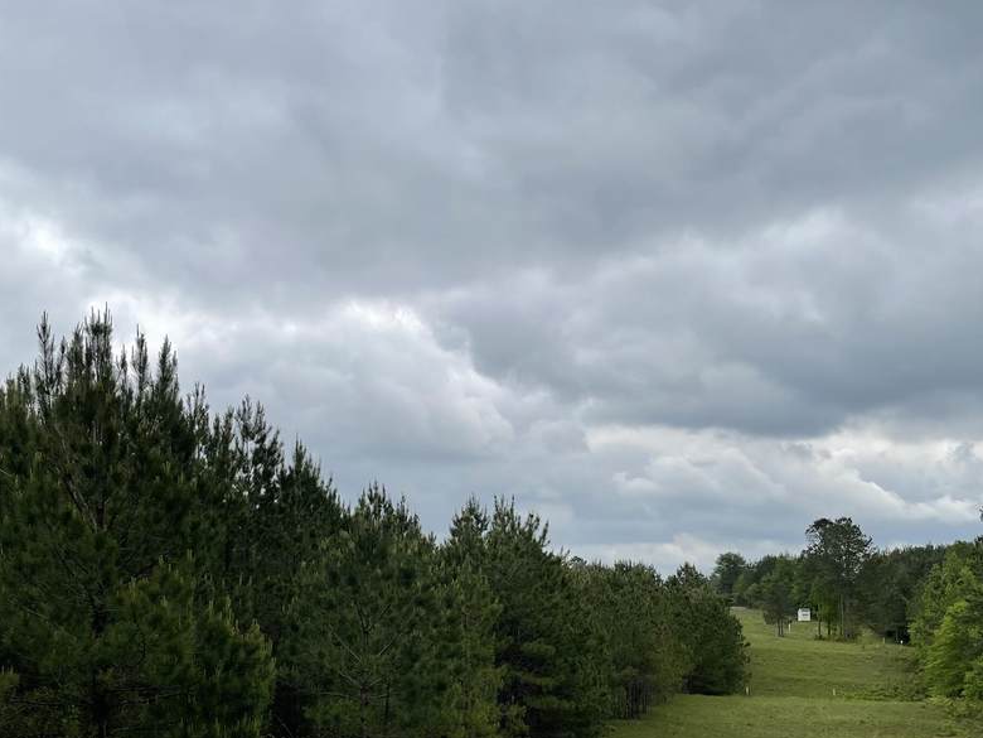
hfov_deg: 45.6
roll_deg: -0.1
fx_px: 1164
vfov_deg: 34.6
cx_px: 421
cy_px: 524
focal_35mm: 41
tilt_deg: +2.9
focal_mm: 5.1
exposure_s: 1/3922
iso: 32
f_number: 1.6
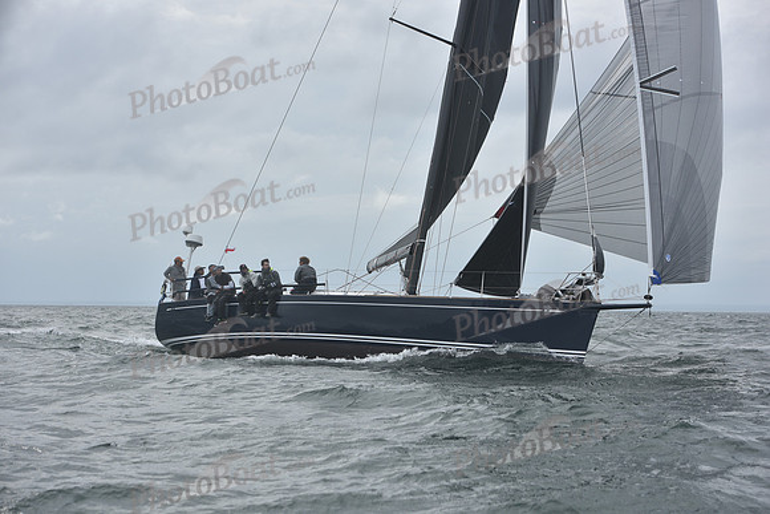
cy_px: 257
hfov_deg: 28.8
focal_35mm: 70
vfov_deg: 19.5
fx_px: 1498
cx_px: 385
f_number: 5.6
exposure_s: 1/1250
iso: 200
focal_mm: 70
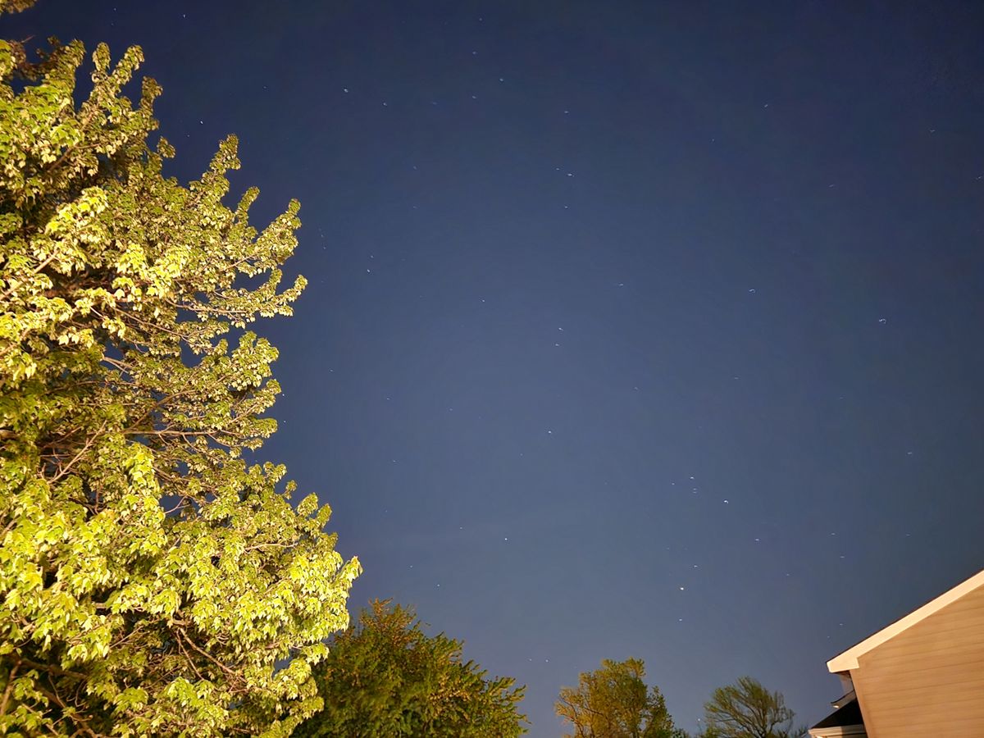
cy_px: 369
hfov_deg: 73.9
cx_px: 492
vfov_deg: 58.9
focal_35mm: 23
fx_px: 654
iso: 3200
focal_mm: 6.3
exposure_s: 1/2
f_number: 1.7
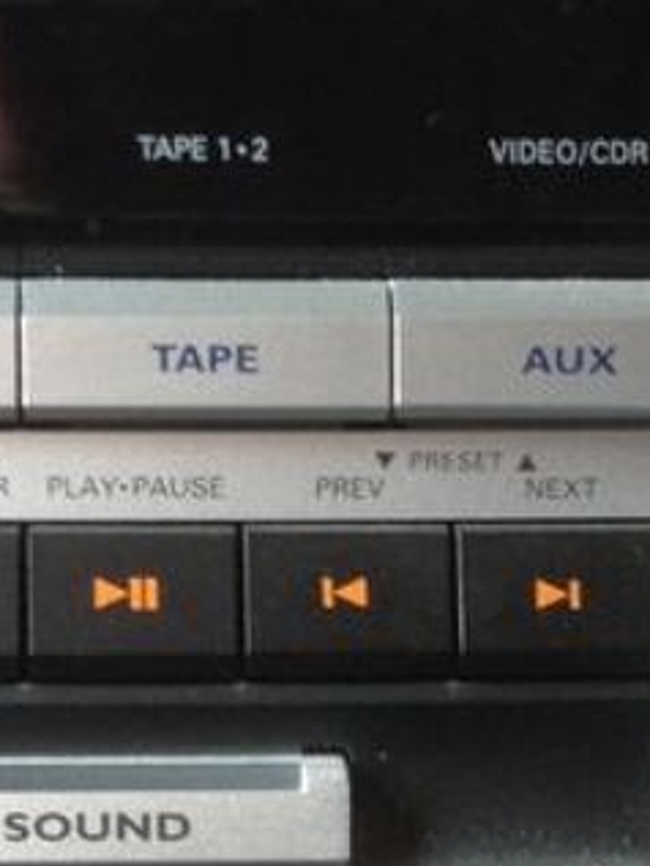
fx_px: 3678
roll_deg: -1.1
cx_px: 295
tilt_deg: -13.1
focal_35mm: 147
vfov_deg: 13.0
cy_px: 1078
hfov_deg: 10.1
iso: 125
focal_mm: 4.28
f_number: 2.4
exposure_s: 1/20
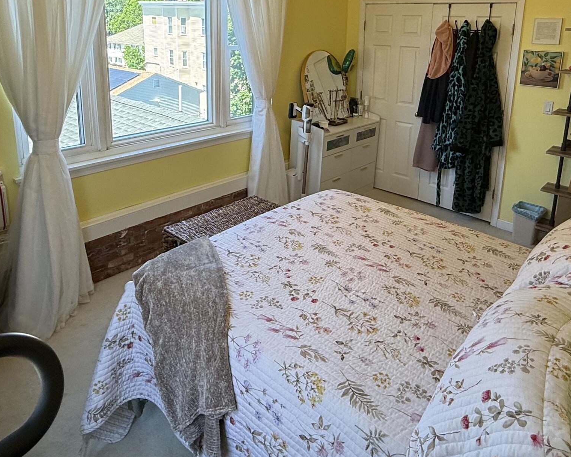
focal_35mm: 27
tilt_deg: -10.2
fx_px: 456
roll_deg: -2.0
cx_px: 307
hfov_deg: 64.0
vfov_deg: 51.3
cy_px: 124
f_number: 2.2
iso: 80
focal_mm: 2.22
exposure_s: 1/120
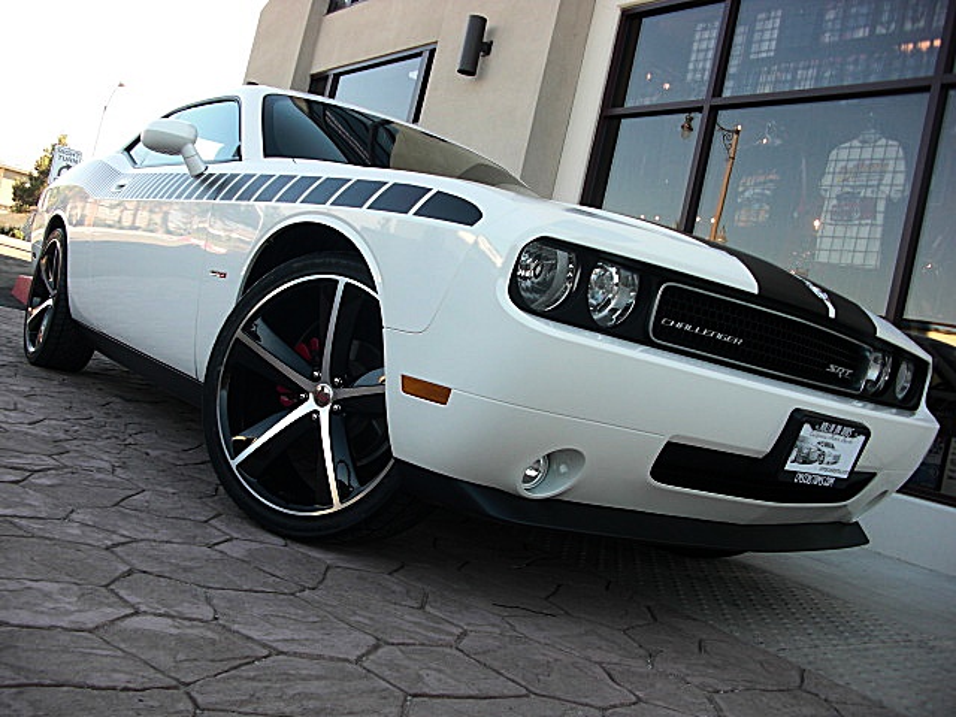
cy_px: 358
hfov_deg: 51.4
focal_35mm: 36
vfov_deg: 39.7
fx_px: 994
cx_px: 478
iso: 50
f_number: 2.8
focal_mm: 6.3
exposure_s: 1/125
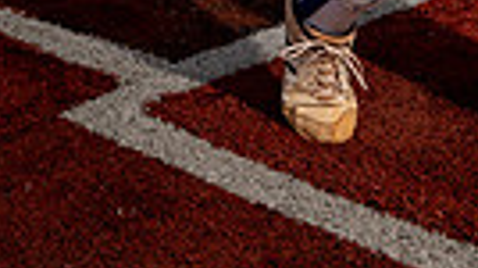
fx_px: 1557
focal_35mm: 123
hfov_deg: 17.2
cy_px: -440
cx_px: 432
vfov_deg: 8.7
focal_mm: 35
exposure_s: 1/250
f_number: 5
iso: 500
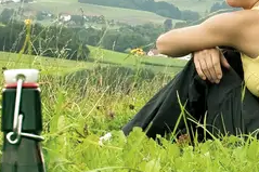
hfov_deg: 8.8
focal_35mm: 231
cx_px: 336
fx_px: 1661
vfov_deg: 5.9
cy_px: 138
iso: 200
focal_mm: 24
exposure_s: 1/40
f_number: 11
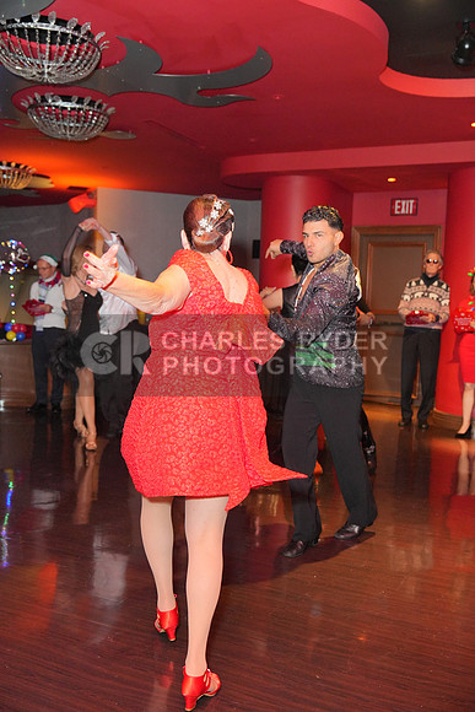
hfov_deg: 37.9
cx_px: 238
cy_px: 356
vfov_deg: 54.4
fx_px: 692
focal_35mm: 35
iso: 4000
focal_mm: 35
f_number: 4
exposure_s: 1/200
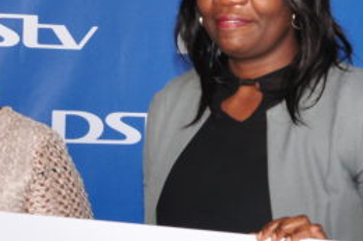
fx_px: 1552
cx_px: 195
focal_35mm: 154
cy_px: 244
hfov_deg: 13.3
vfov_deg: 8.8
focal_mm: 25
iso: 400
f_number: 7.1
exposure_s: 1/125
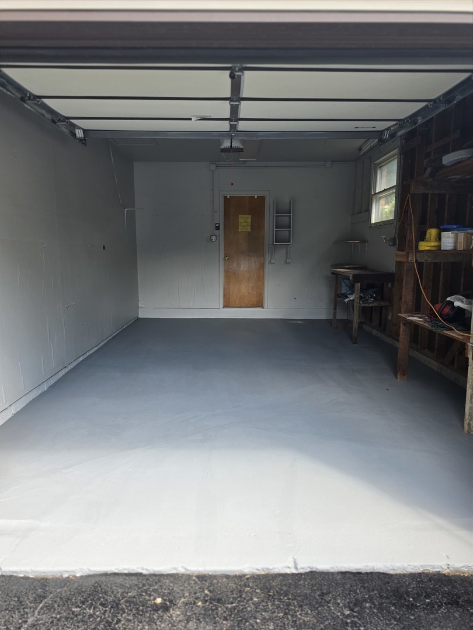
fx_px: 419
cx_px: 236
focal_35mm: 23
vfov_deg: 73.9
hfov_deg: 58.9
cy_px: 315
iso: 20
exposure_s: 1/180
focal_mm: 6.5
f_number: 1.4
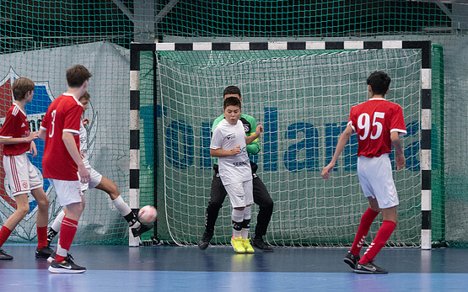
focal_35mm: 287
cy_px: 183
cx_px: 261
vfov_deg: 4.6
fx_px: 3661
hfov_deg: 7.3
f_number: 3.2
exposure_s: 1/400
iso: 5600
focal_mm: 150
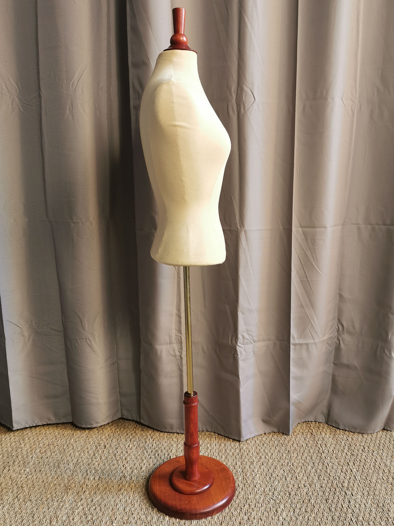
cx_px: 197
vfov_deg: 60.0
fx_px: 455
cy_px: 263
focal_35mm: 30
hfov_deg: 46.8
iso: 100
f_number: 1.8
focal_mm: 5.58
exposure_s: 1/100
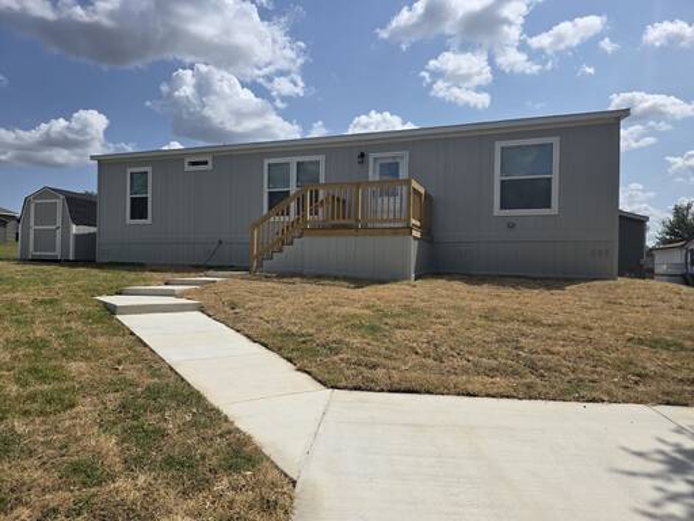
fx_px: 461
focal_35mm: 23
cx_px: 347
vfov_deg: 58.9
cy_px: 260
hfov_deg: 73.9
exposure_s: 1/7944
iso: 50
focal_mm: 6.3
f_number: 1.7
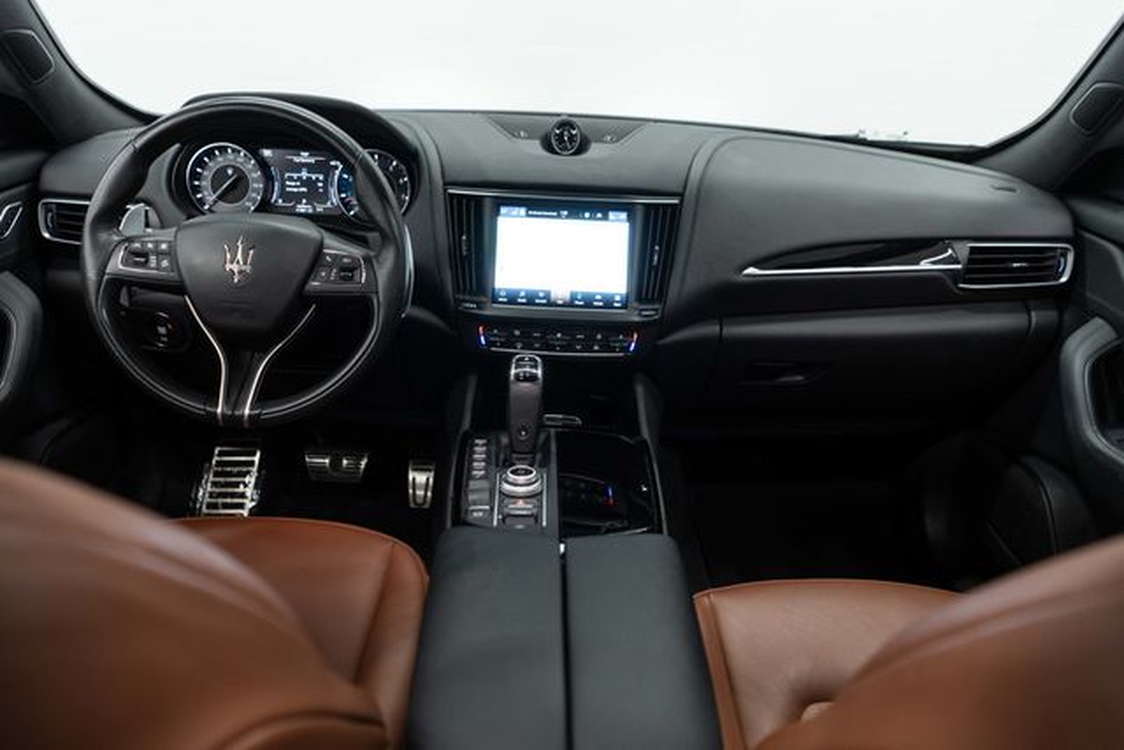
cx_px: 562
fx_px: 874
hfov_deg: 65.5
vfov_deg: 46.4
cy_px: 375
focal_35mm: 28
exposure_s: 1/60
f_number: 3.2
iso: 640
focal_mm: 28
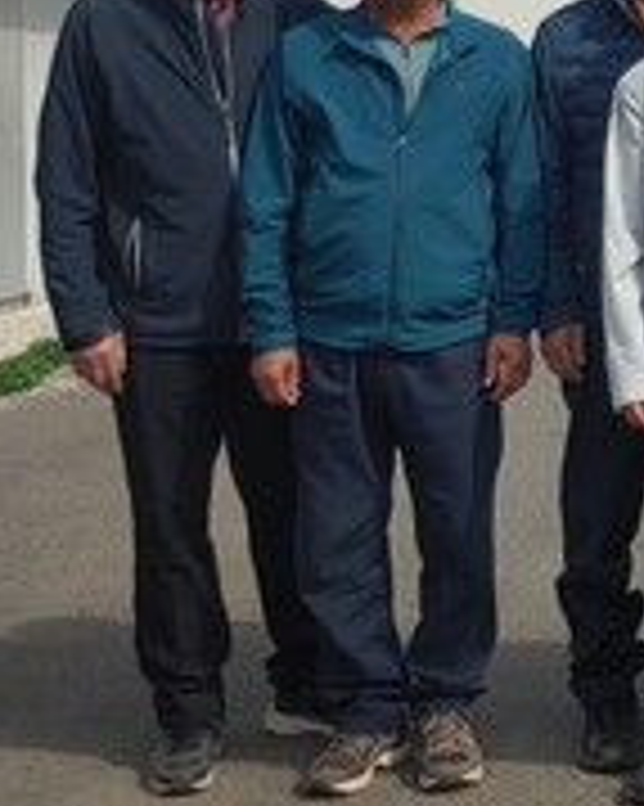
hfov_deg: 16.7
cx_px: 1018
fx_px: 1955
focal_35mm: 82
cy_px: -18
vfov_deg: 22.3
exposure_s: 1/3571
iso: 50
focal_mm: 4.23
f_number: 1.5
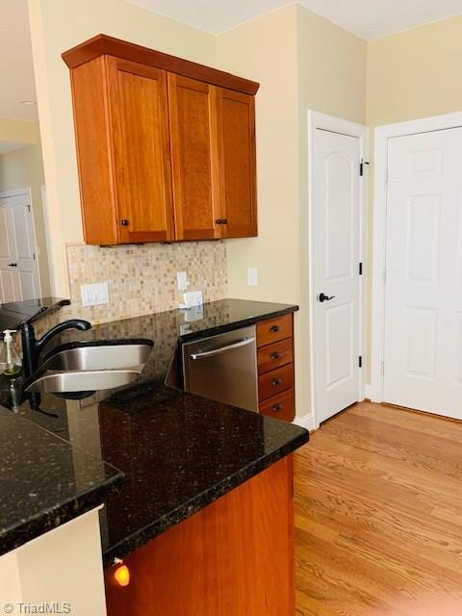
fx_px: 463
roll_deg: +2.5
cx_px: 231
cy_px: 308
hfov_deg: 53.1
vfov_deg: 67.3
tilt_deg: -8.8
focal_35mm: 26
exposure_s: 1/60
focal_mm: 4.25
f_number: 1.8
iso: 160
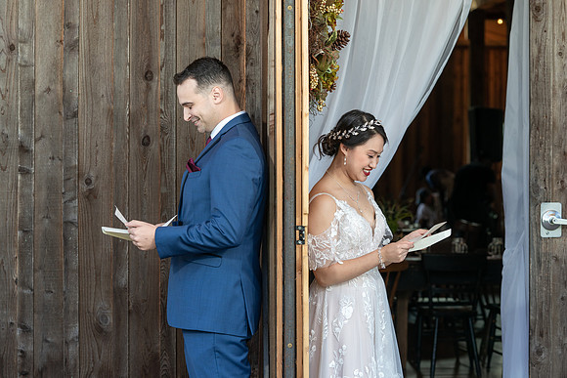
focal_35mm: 94
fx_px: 1475
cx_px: 265
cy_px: 180
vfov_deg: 14.6
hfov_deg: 21.8
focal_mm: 87
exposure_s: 1/200
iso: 250
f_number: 4
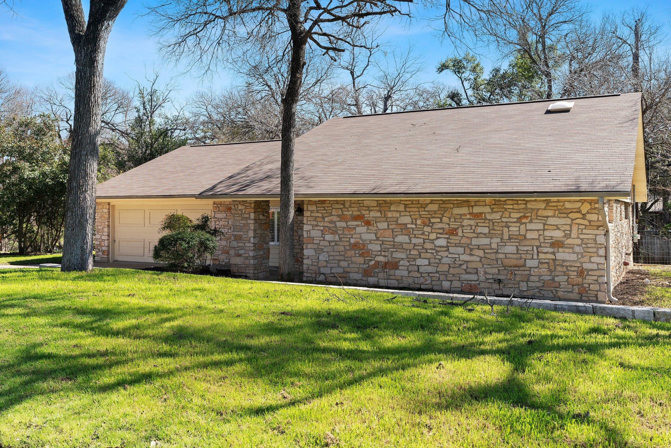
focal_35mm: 31
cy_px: 224
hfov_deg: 60.3
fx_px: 578
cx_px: 336
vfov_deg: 42.3
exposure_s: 1/400
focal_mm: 31
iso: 500
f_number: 8
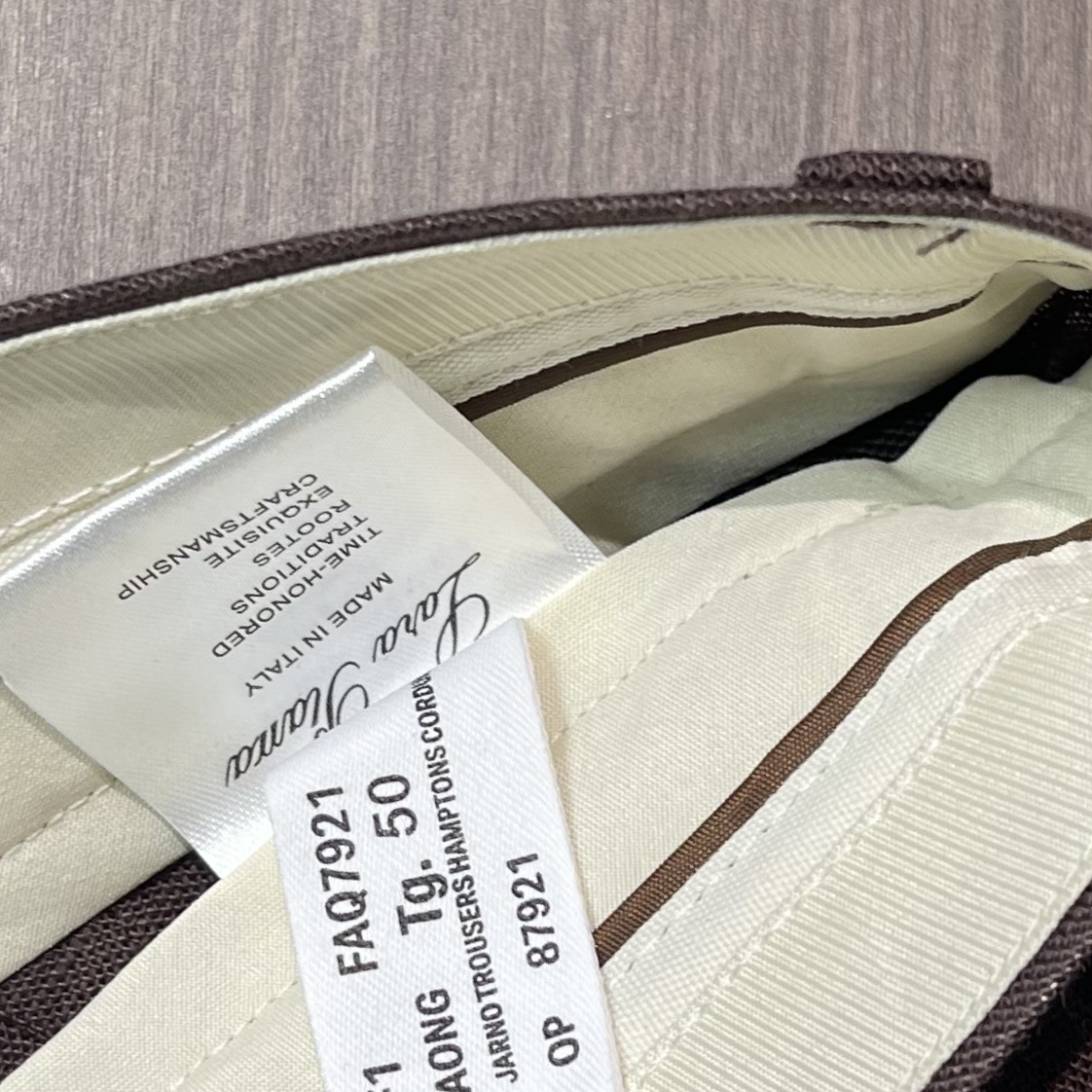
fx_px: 1106
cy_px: 381
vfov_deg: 51.7
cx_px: 546
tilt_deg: -74.7
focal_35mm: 31
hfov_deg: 52.5
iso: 64
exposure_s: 1/100
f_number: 1.6
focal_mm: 5.1
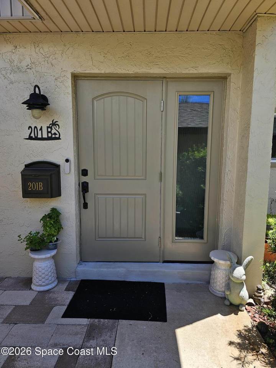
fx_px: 245
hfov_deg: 58.9
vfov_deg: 73.9
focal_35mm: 23
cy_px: 184
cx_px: 138
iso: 10
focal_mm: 6.3
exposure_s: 1/282
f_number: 1.7
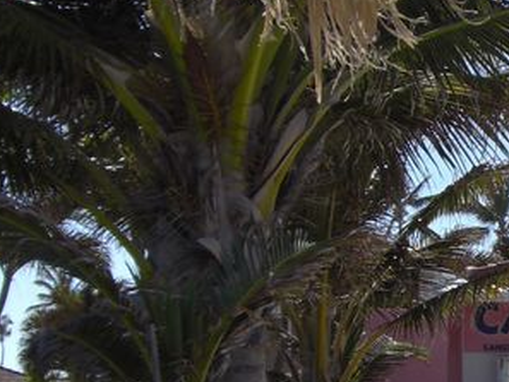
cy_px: 252
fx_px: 1927
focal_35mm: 131
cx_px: 742
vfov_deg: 11.3
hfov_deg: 14.2
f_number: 8
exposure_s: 1/160
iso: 64
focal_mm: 6.2
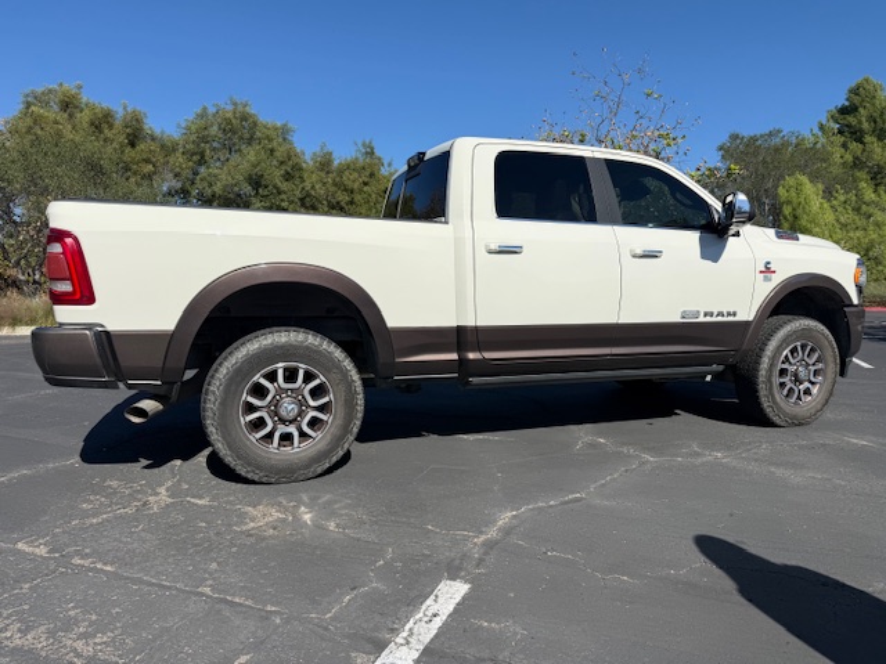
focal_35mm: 24
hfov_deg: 71.6
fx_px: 614
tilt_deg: -2.6
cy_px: 332
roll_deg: -0.6
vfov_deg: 56.8
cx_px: 443
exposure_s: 1/6711
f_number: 1.78
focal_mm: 6.76
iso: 80
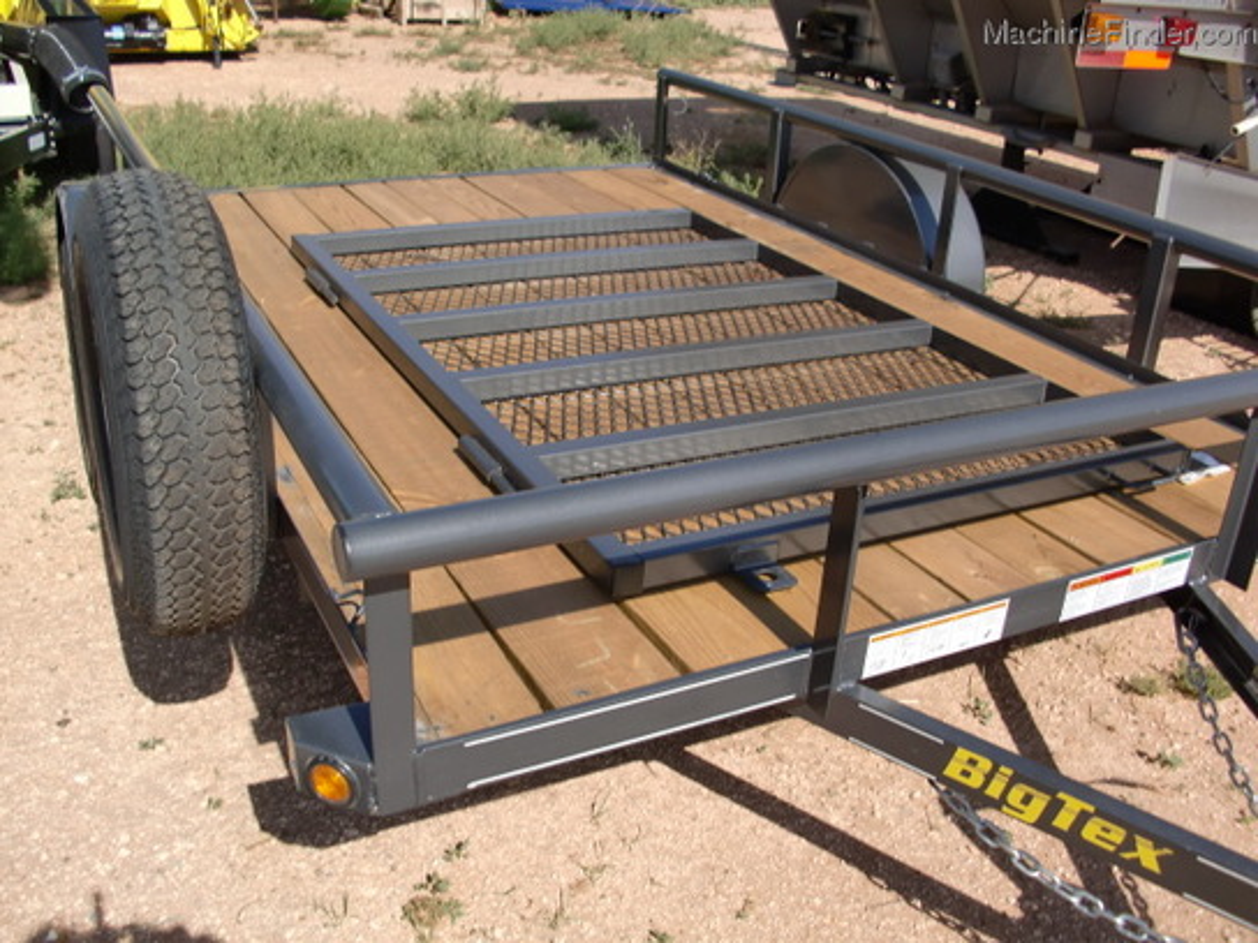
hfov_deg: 51.4
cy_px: 472
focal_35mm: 36
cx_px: 629
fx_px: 1308
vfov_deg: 39.7
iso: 64
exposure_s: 1/200
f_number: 7.9
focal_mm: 6.3
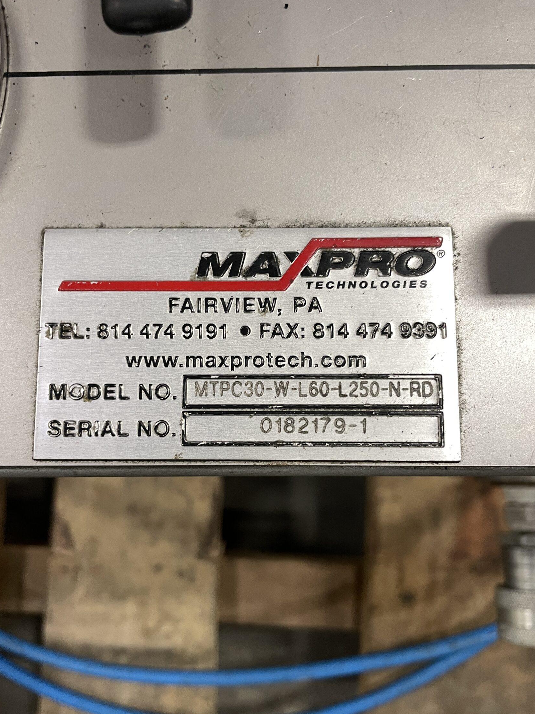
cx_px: 243
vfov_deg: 59.9
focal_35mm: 30
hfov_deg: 46.7
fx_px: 618
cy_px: 372
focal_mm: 4.2
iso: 160
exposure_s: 1/60
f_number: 1.6
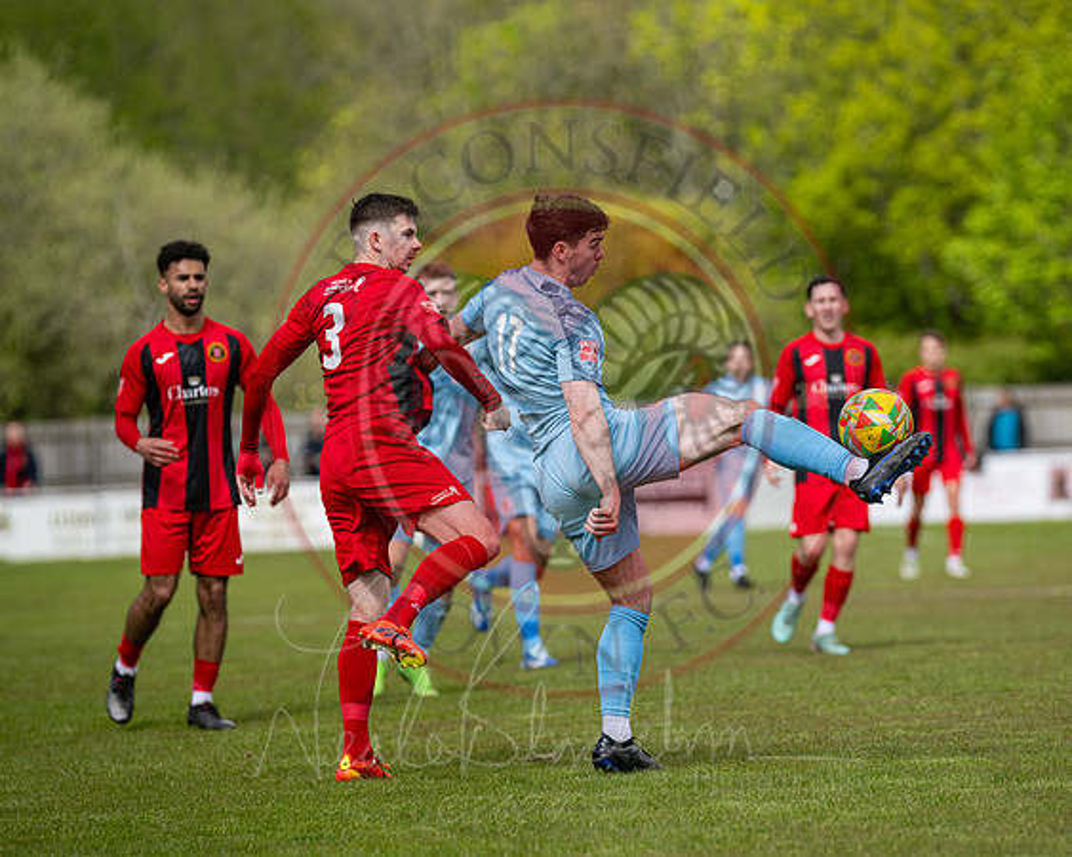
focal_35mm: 270
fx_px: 8572
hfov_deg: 7.2
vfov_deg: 5.7
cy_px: 428
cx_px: 622
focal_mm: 240
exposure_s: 1/4000
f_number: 4
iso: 400
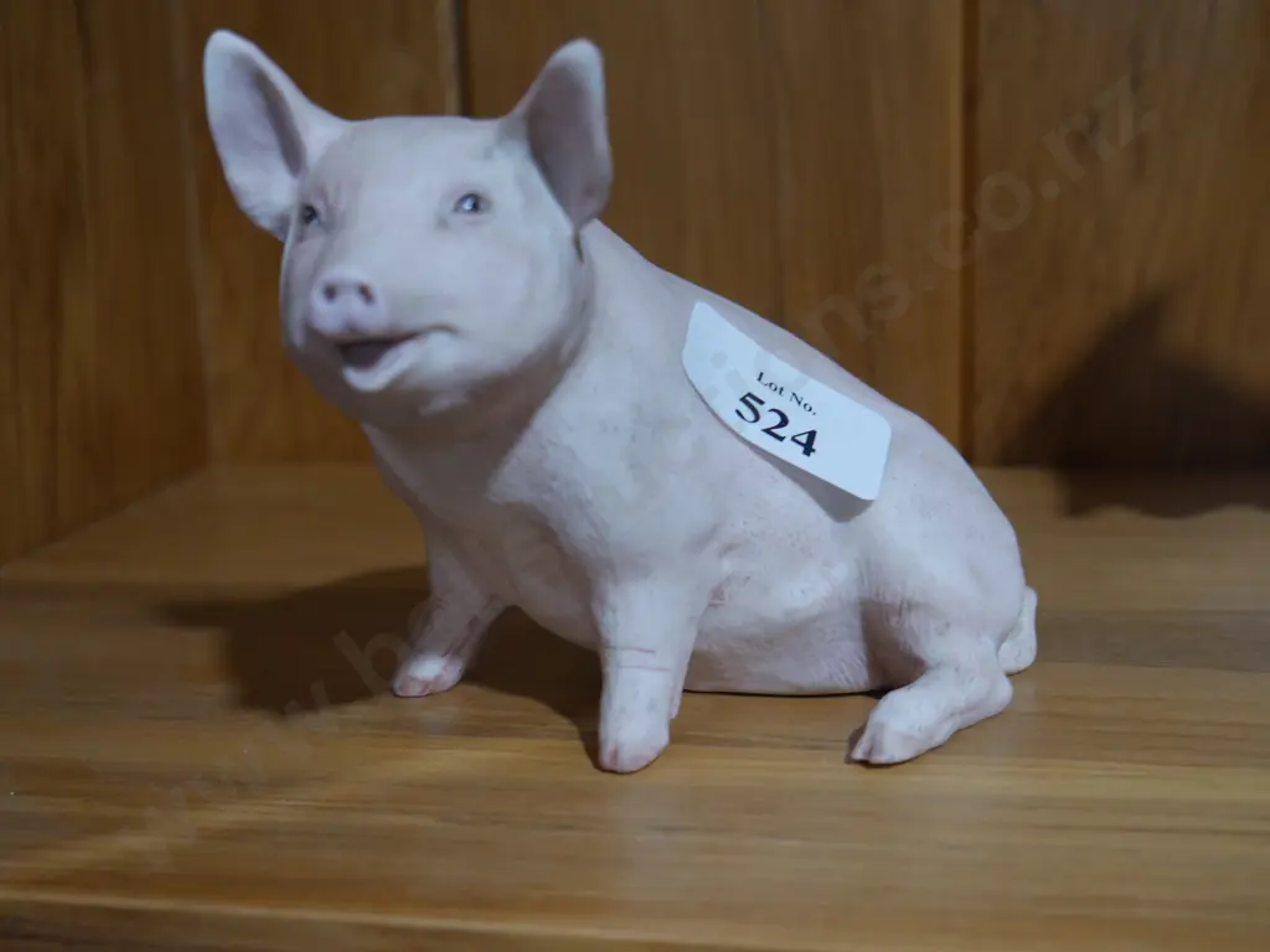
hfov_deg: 42.9
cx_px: 635
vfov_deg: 32.9
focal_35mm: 44
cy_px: 476
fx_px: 1614
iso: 800
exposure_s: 1/60
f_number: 4.7
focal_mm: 22
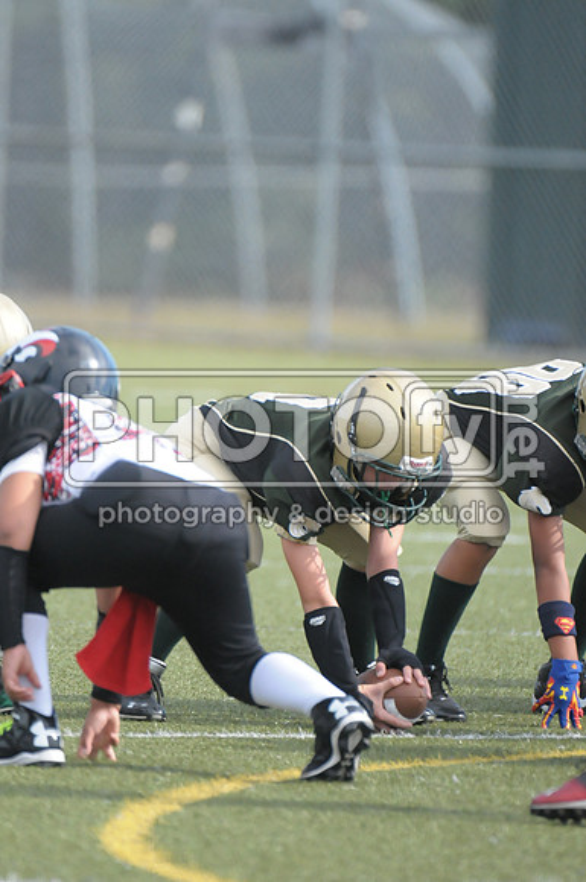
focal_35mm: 600
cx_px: 293
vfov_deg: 3.4
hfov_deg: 2.3
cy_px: 441
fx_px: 14693
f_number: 4
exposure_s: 1/4000
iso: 1600
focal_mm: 400
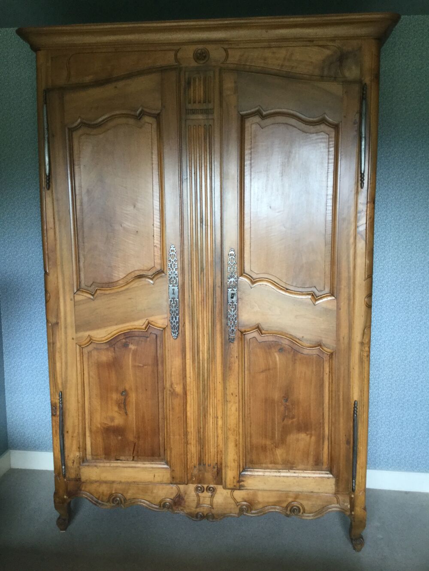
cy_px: 286
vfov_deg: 58.3
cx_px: 214
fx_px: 512
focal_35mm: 31
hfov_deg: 45.4
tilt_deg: -5.4
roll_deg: -2.0
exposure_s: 1/33
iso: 80
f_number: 2.4
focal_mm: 3.3
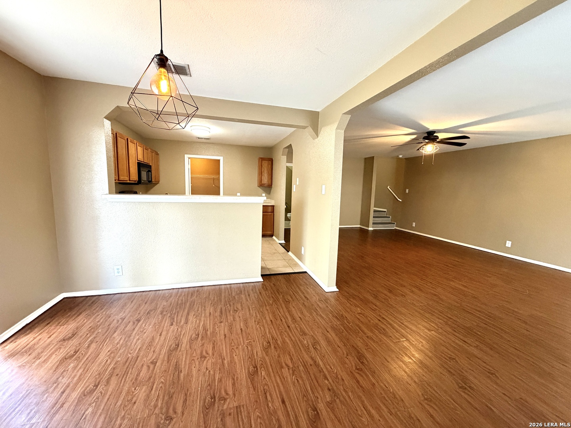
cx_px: 286
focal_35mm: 14
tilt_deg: -7.1
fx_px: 231
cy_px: 214
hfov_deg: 102.1
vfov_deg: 85.7
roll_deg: -1.3
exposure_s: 1/60
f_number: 2.2
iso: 400
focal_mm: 2.22
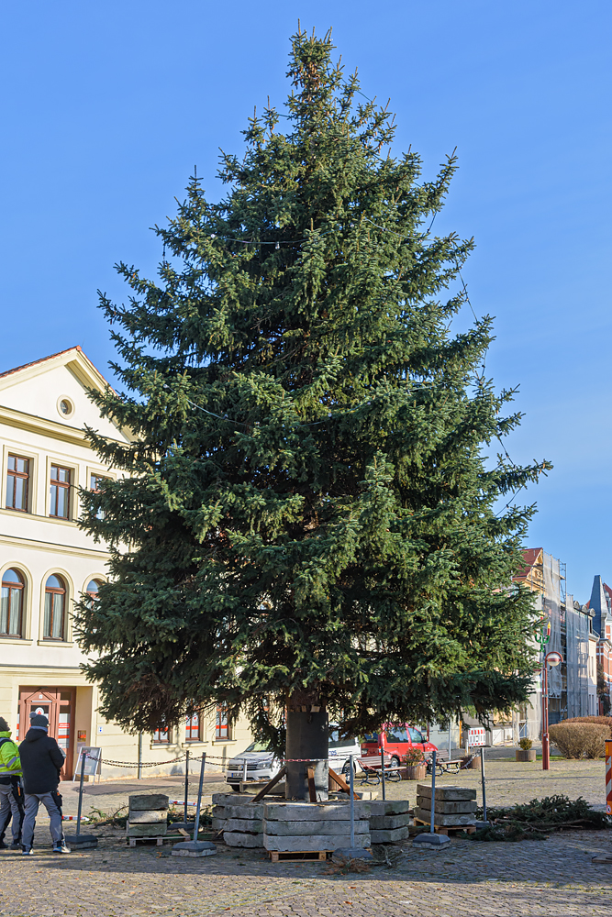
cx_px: 306
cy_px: 458
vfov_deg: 51.3
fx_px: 956
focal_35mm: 38
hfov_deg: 35.5
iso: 400
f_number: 7.1
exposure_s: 1/640
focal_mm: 25
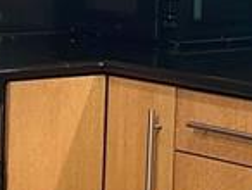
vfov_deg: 8.1
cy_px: -33
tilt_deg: -2.2
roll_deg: -1.3
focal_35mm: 182
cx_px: 442
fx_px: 1327
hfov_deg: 10.3
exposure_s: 1/60
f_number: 1.5
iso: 320
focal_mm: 5.7
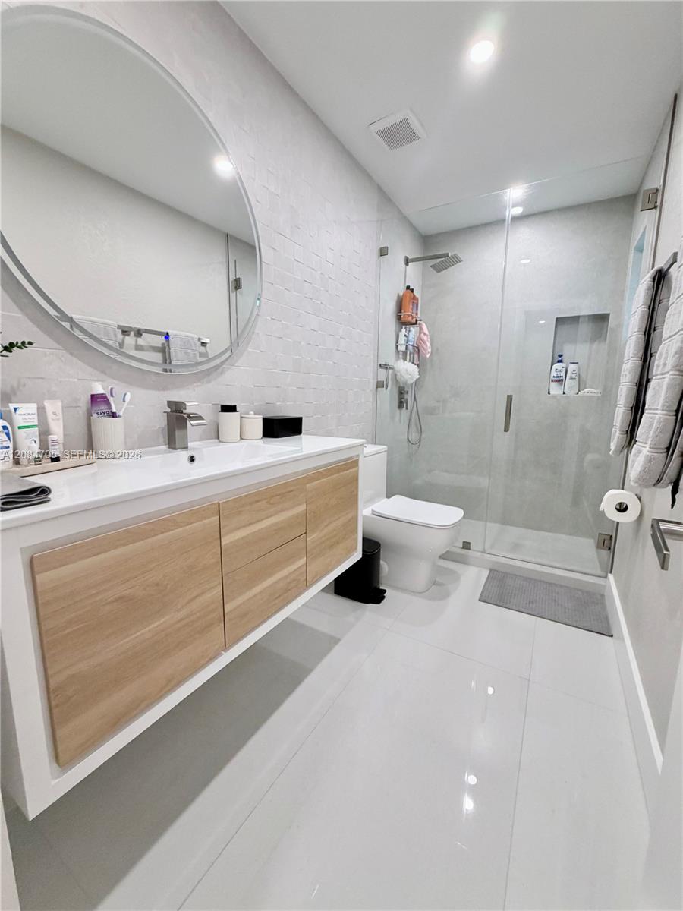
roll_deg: -1.5
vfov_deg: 102.1
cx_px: 342
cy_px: 456
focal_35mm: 14
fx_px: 368
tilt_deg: -10.3
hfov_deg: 85.7
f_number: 2.2
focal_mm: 2.22
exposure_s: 1/120
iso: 250
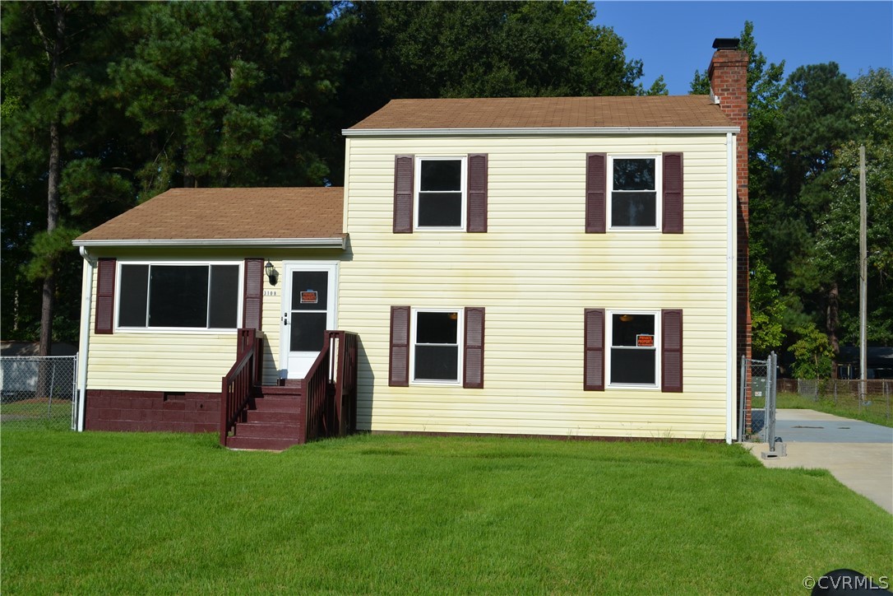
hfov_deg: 49.6
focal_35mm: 39
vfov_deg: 34.2
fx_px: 967
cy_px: 298
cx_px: 446
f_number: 9
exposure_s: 1/320
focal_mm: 26
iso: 100
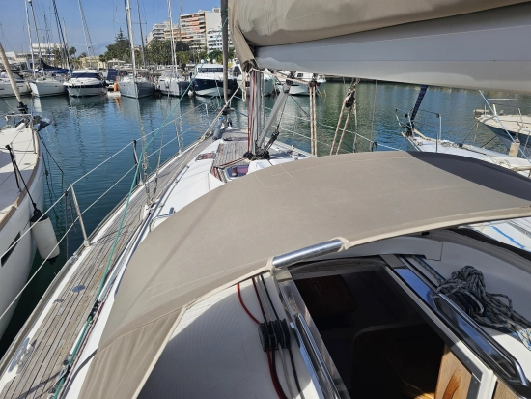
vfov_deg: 58.9
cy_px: 200
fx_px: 353
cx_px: 266
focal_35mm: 23
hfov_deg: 73.9
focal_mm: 6.3
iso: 10
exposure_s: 1/1238
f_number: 1.7
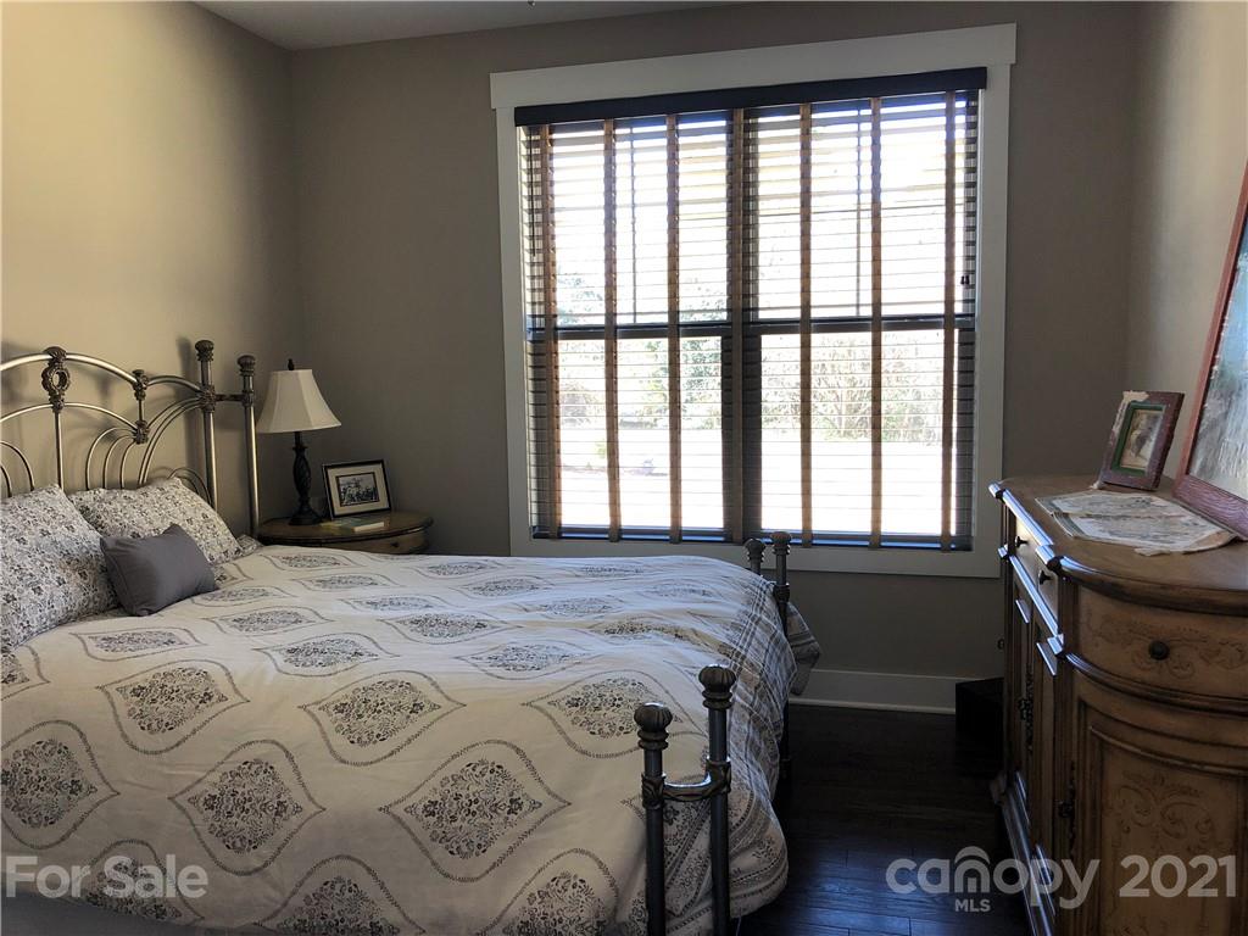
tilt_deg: -5.3
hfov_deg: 63.4
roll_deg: +1.1
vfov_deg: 49.7
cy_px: 468
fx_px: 1009
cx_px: 624
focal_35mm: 28
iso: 25
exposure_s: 1/30
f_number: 1.8
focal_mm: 4
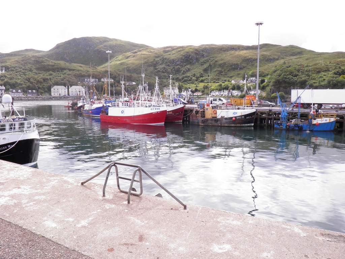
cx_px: 172
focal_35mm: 28
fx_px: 279
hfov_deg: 63.4
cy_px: 130
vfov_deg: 49.7
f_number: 5.7
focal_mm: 4.9
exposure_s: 1/100
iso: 50
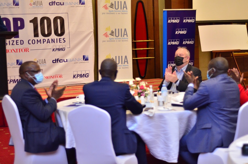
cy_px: 82
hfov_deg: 27.0
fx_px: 516
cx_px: 124
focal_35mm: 75
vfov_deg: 18.1
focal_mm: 50
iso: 2000
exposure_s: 1/400
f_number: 2
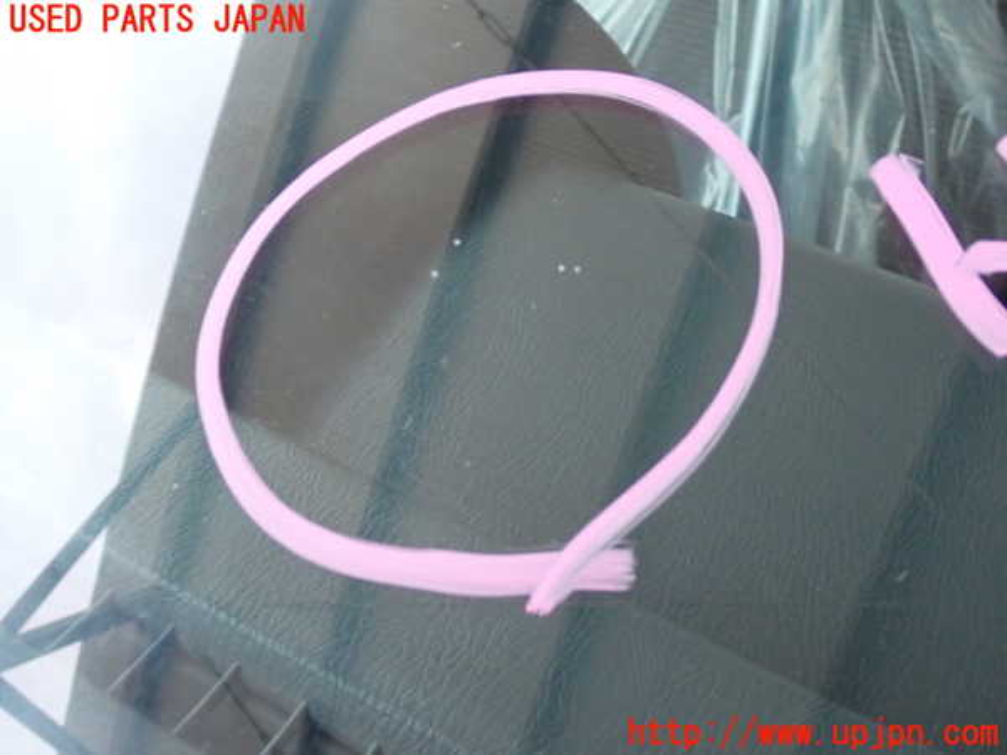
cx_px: 504
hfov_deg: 45.8
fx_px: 1193
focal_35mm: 41
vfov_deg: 35.1
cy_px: 378
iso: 640
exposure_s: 1/40
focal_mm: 7.31
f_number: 11
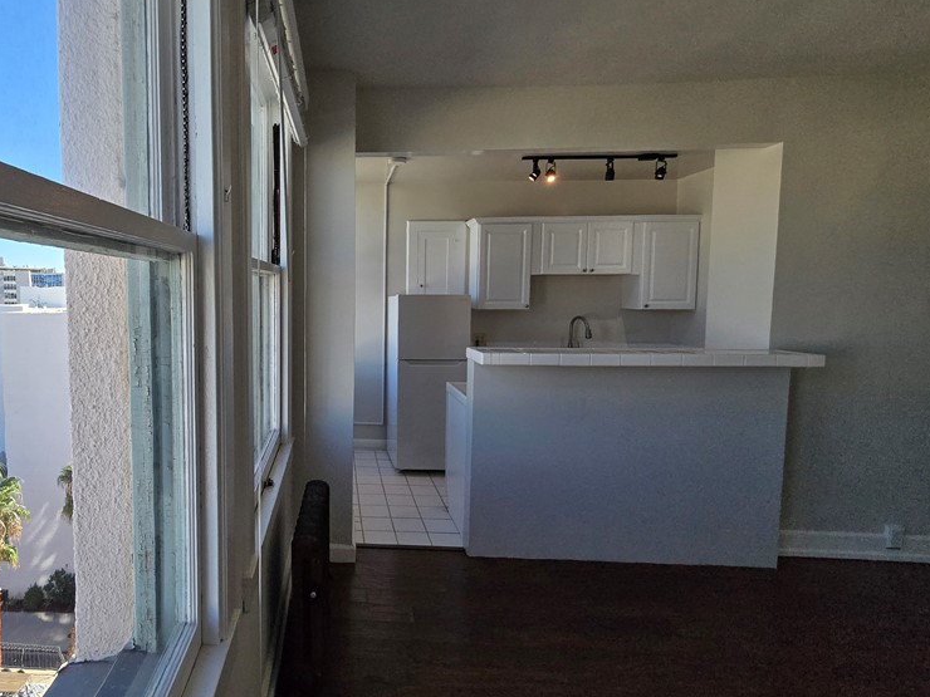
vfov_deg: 71.5
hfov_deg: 84.1
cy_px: 325
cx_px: 294
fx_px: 484
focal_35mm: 18
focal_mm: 2.2
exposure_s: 1/2000
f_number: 2.2
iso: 160
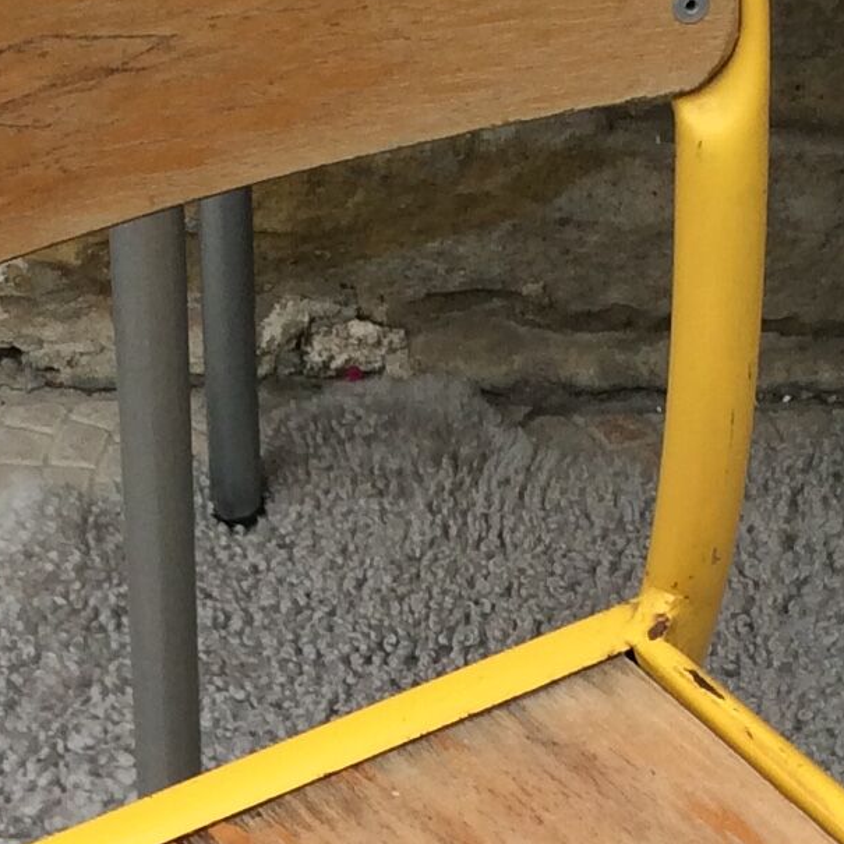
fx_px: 3338
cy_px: 788
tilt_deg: -45.3
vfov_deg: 14.2
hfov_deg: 14.4
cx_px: 444
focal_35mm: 121
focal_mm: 3.3
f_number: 2.4
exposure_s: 1/371
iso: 32
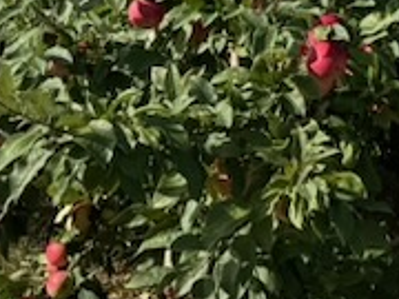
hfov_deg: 10.3
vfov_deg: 7.9
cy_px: -454
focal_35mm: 171
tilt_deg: +5.0
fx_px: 1971
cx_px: 889
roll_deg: +0.9
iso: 80
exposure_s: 1/5348
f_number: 1.78
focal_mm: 6.76
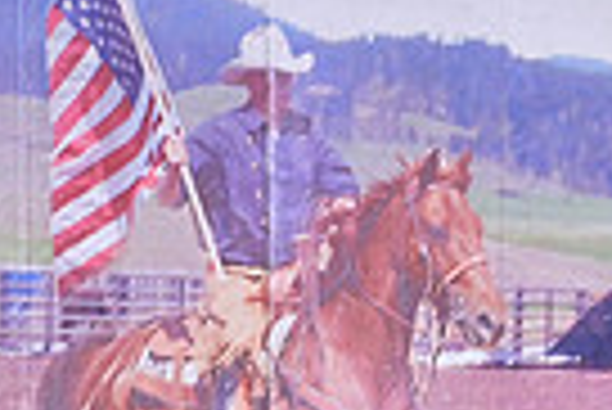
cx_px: 999
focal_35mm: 850
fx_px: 14465
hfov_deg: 2.4
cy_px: 854
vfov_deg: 1.6
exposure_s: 1/200
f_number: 3.2
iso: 1250
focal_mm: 200
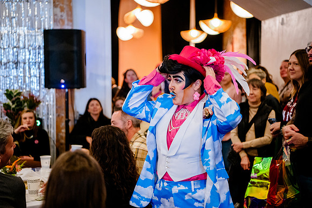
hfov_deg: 31.0
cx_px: 156
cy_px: 104
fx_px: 563
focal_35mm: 65
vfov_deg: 20.9
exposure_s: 1/80
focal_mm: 65
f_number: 2.8
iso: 6400
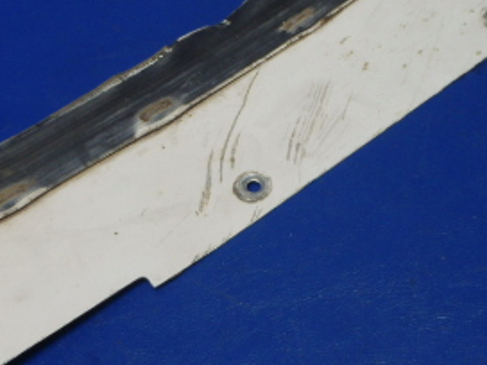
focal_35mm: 66
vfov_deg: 22.2
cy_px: 141
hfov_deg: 29.4
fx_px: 929
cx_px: 226
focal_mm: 5
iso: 250
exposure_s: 1/30
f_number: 3.9
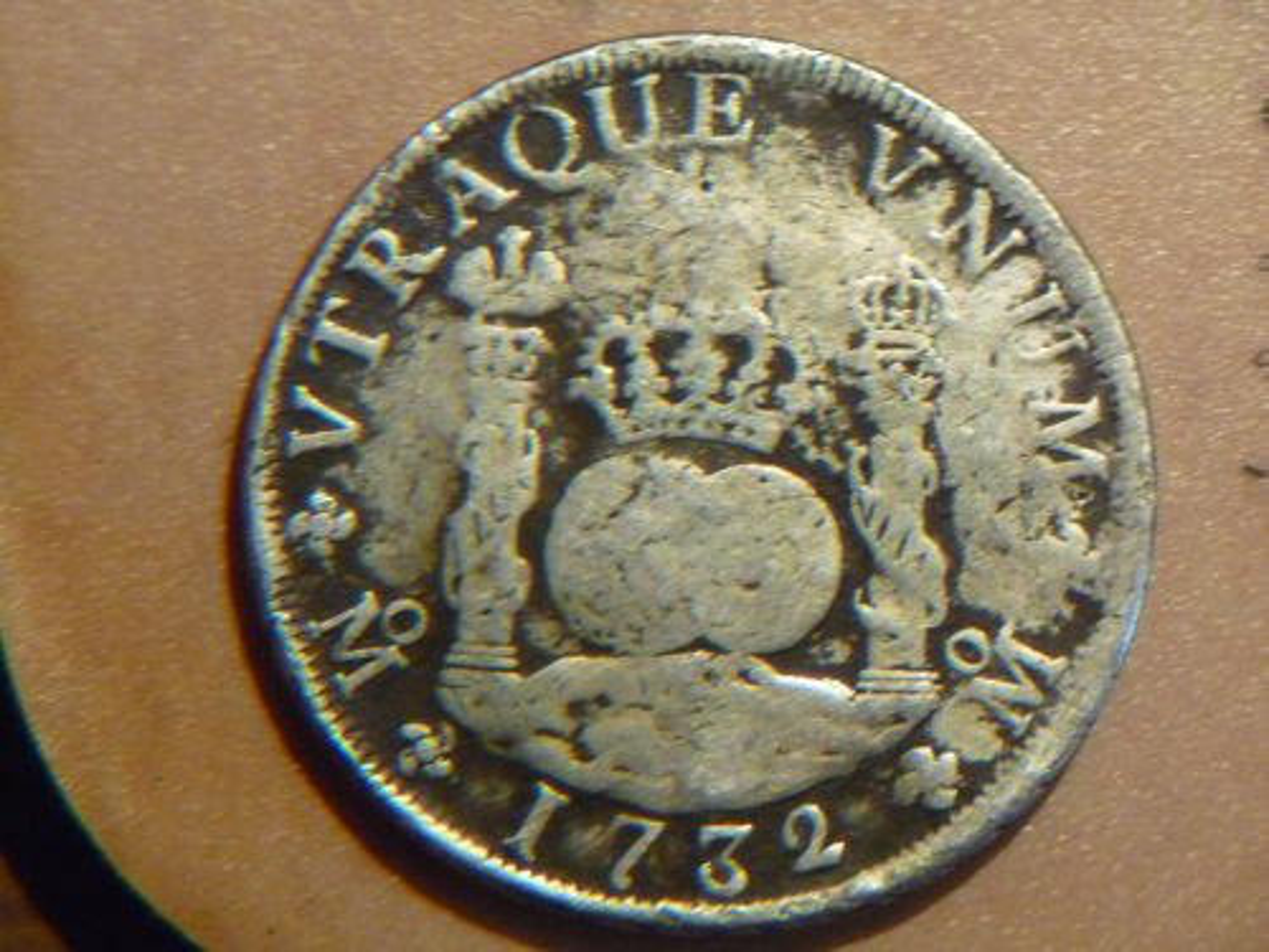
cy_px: 476
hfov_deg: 12.5
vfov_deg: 9.4
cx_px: 634
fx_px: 5792
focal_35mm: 158
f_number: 4.8
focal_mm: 27.1
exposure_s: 1/40
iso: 800
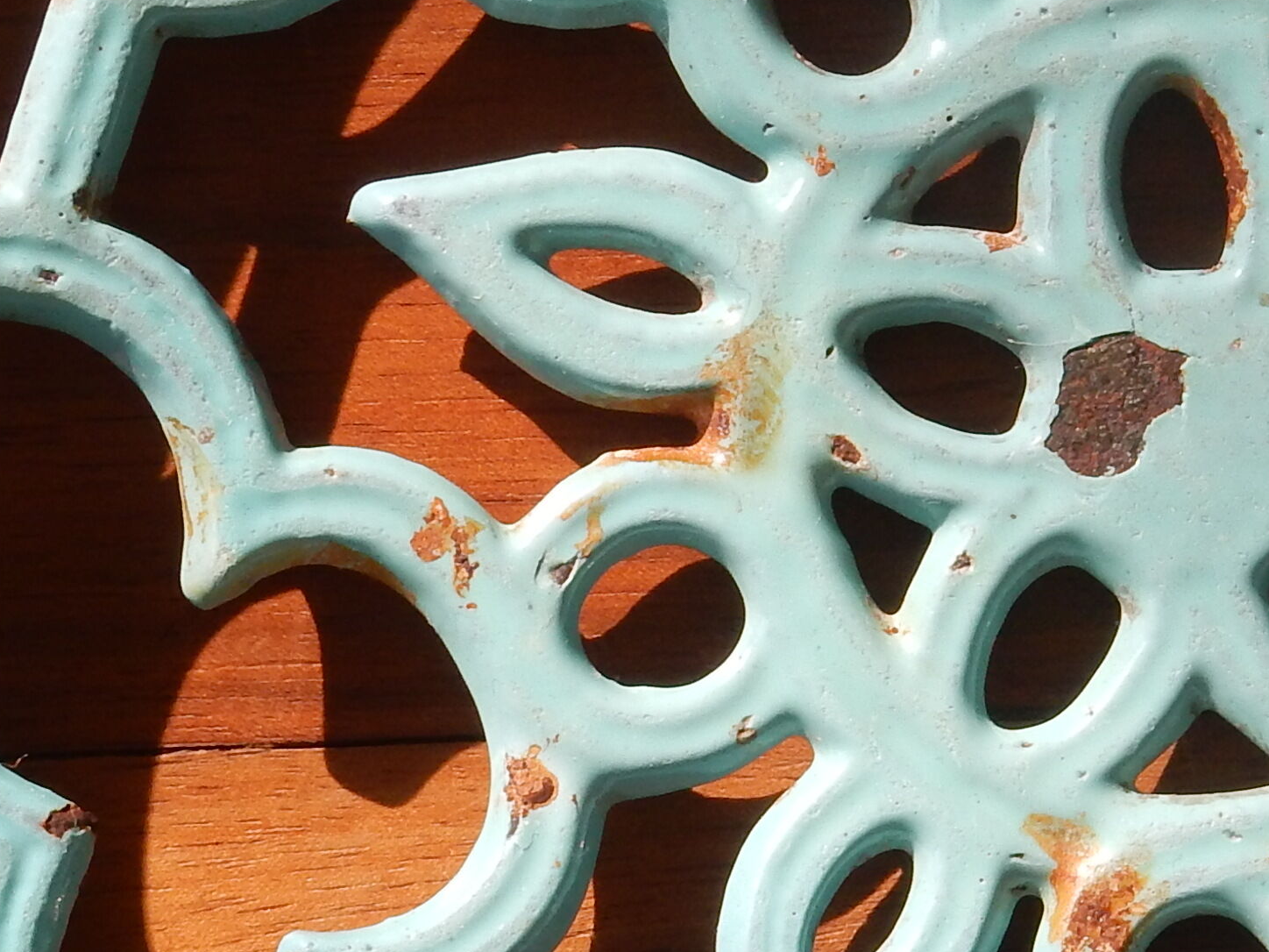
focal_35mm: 226
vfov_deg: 6.6
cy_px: 555
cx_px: 1249
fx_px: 8285
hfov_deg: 8.7
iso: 125
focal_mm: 12.6
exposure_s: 1/200
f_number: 4.8
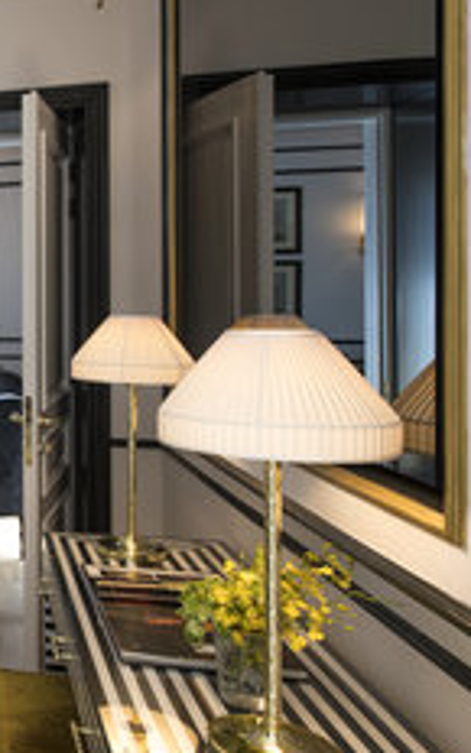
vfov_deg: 49.1
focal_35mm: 40
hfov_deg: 23.3
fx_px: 822
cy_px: 325
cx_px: -292
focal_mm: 19
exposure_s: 1/15
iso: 500
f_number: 11
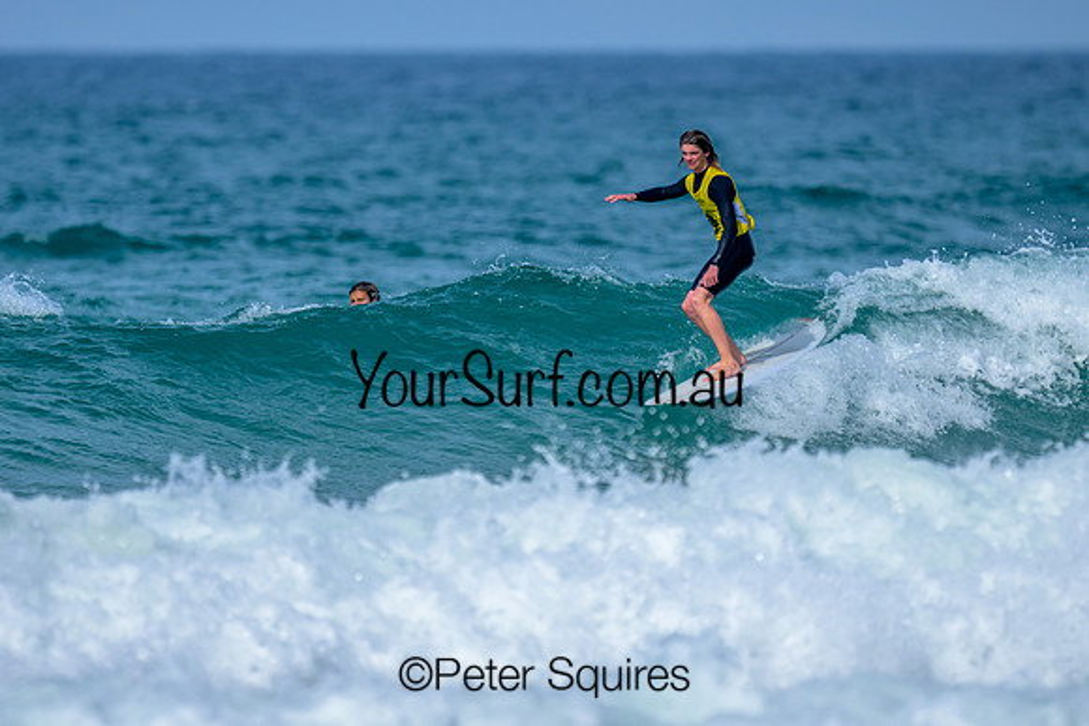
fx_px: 33280
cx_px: 502
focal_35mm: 1100
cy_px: 355
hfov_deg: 1.9
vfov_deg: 1.3
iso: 180
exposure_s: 1/2000
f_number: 6.3
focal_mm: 800
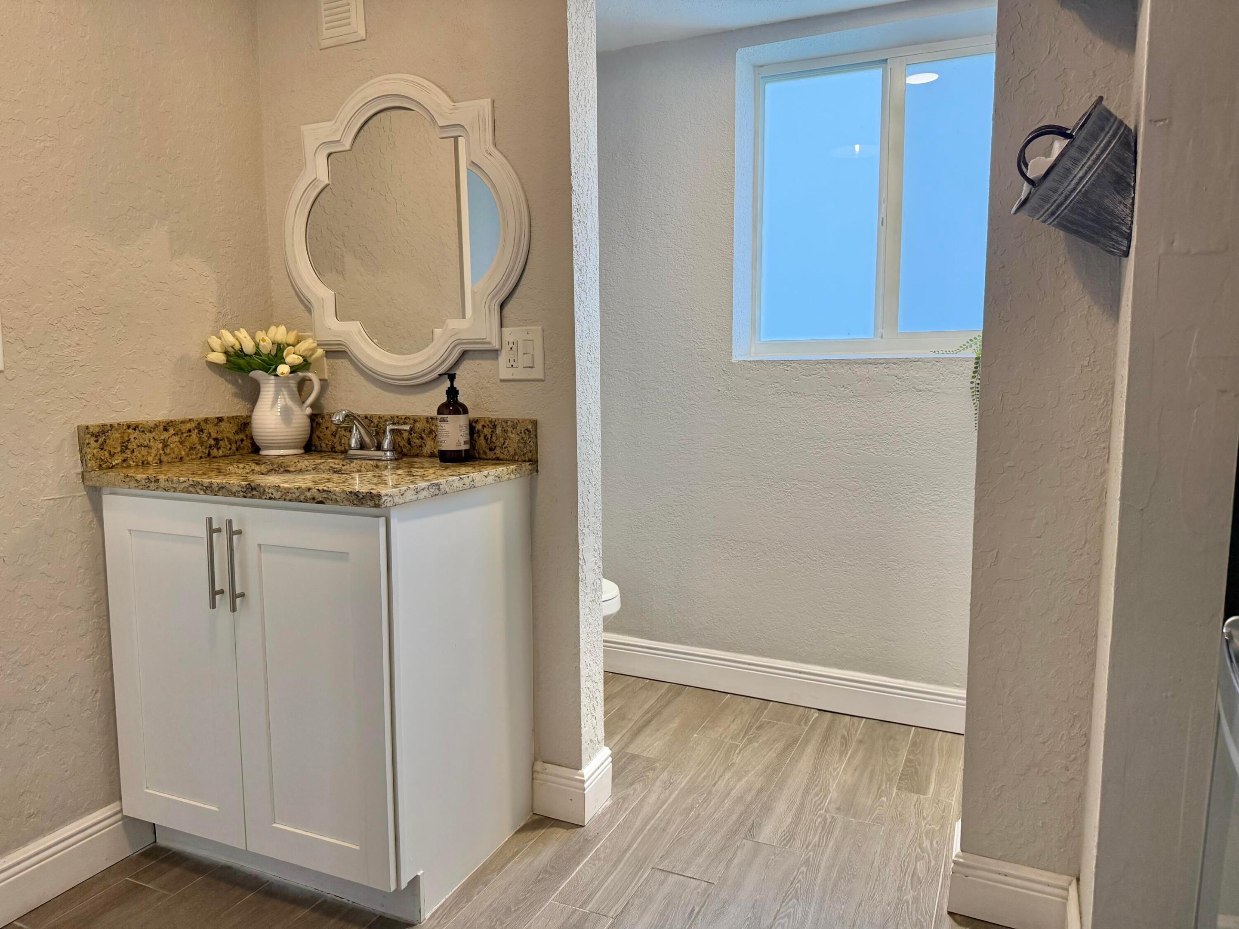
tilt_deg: -8.3
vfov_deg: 56.8
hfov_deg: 71.6
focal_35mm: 24
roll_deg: +0.5
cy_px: 464
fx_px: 859
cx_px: 620
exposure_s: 1/122
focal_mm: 6.76
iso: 200
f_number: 1.78
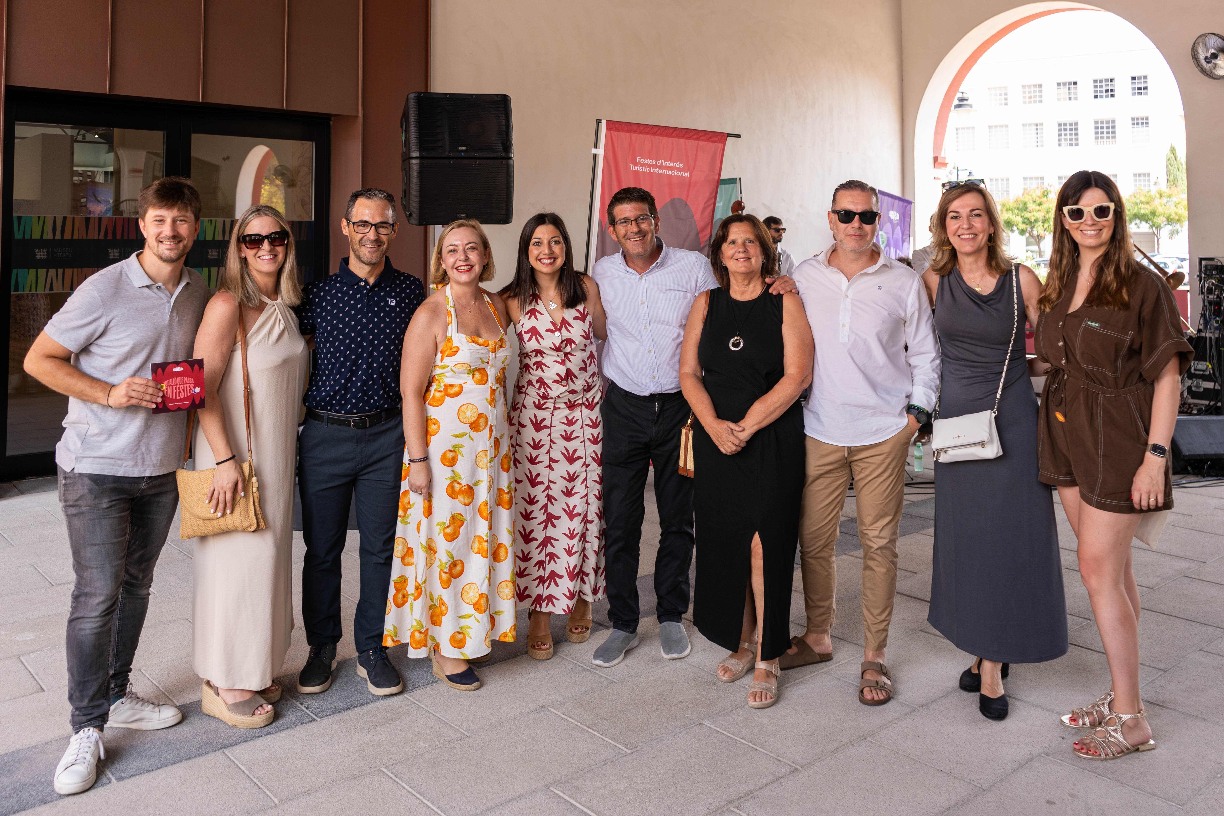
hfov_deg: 65.5
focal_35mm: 28
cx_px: 612
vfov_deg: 46.4
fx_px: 952
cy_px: 408
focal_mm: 28
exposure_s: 1/125
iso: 250
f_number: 5
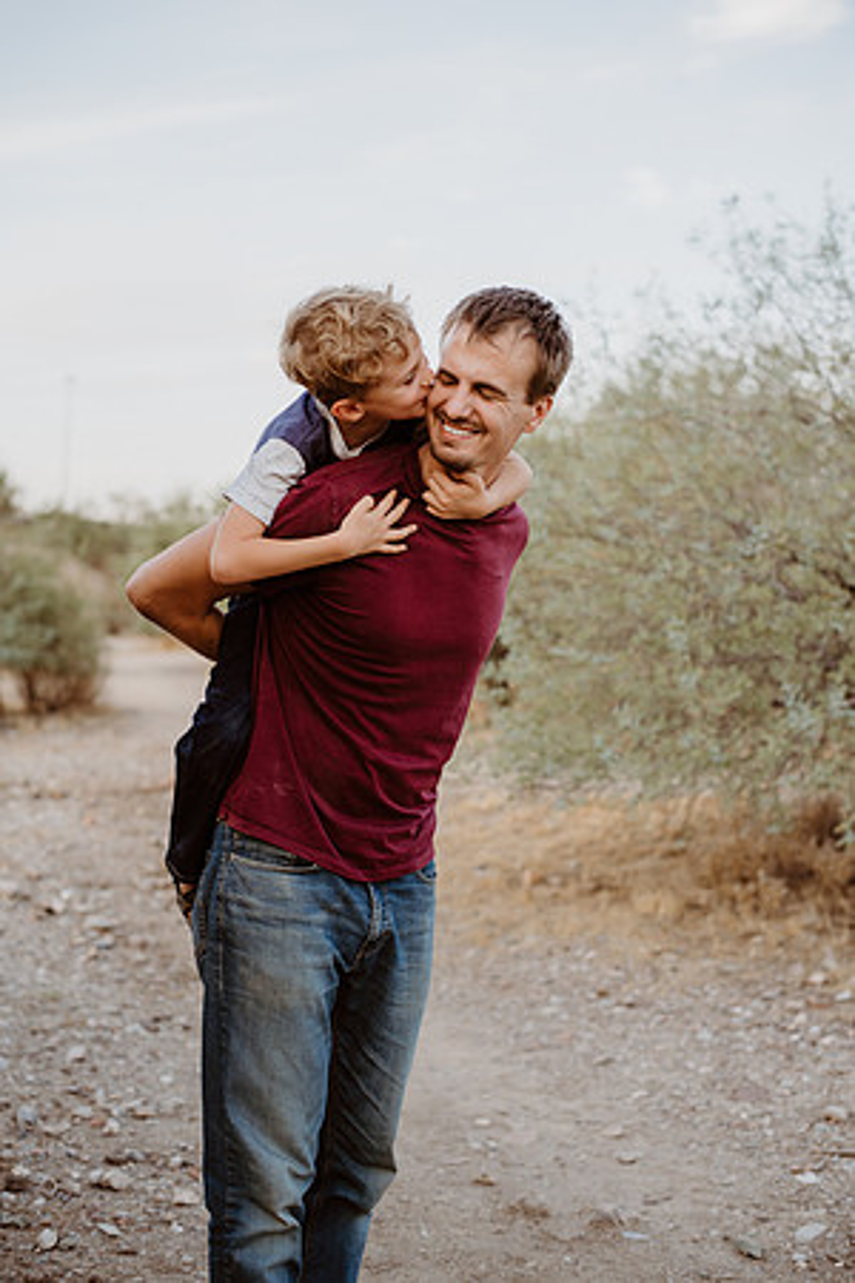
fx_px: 1781
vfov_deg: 39.6
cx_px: 428
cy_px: 642
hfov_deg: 27.0
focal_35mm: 50
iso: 200
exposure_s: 1/200
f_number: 2.8
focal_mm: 50
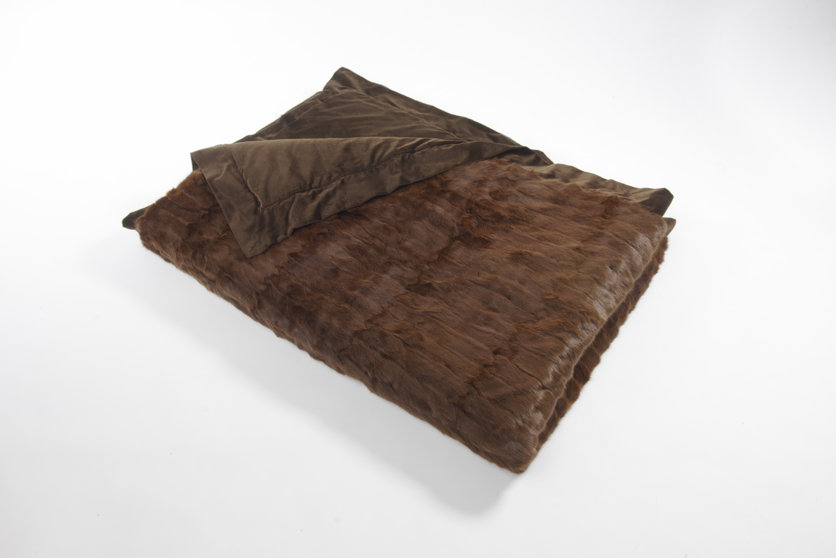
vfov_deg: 38.9
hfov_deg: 55.8
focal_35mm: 34
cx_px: 418
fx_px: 790
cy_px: 279
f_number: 8
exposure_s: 1/60
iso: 100
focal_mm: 34
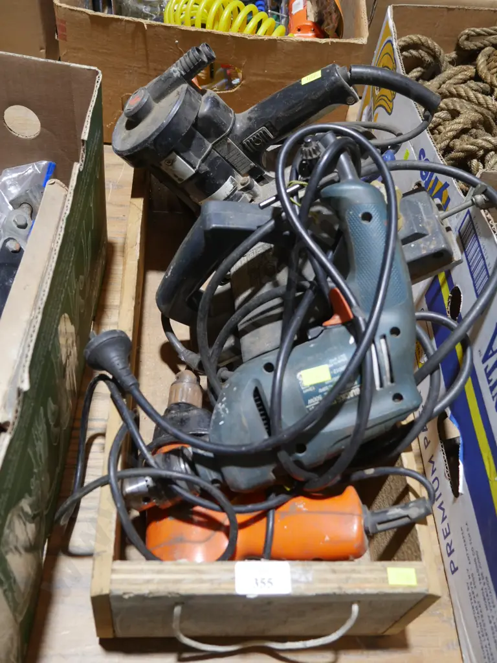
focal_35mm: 34
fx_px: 651
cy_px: 332
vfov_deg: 54.0
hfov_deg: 41.8
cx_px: 248
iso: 500
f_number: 4
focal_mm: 17
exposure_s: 1/60
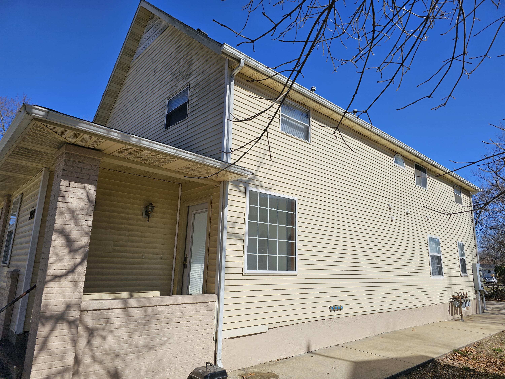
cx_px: 252
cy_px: 190
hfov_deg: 73.9
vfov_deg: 58.9
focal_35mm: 23
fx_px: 336
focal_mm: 6.3
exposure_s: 1/1521
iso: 10
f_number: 1.7
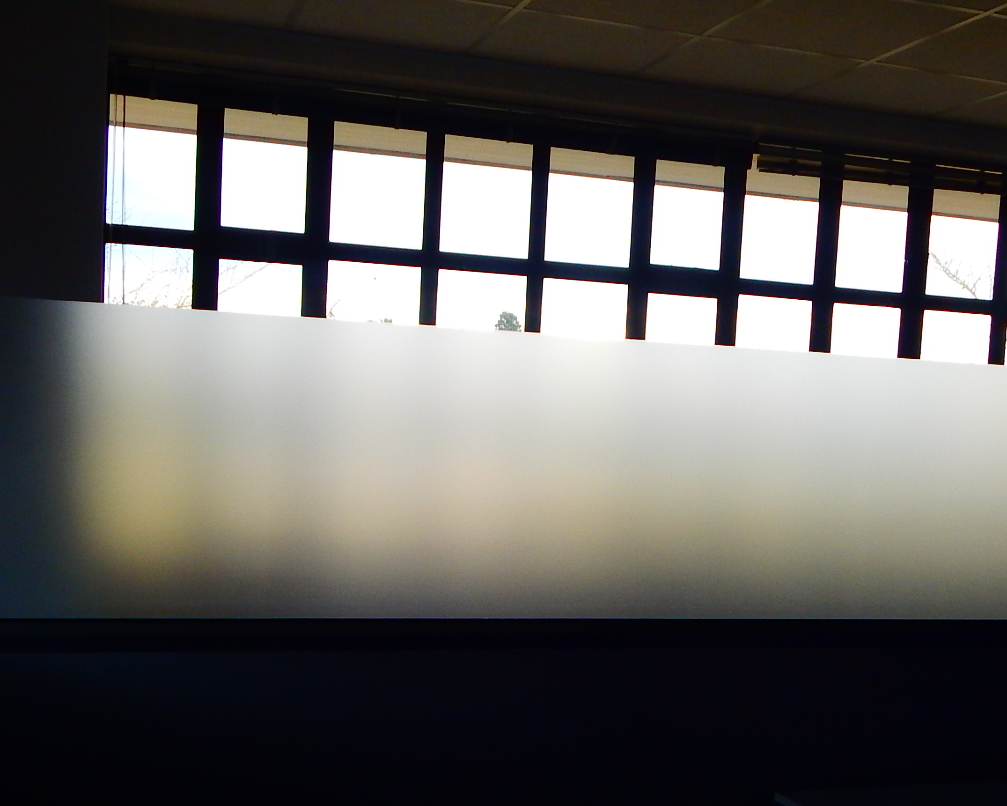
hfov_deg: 40.3
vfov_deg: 32.4
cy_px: 552
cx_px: 497
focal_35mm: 46
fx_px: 1371
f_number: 3
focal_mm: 4
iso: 125
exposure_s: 1/30
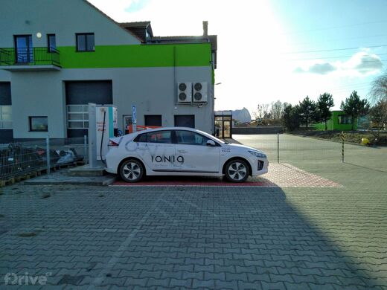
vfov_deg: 53.1
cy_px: 145
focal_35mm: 26
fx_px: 291
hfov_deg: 67.3
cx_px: 194
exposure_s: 1/1424
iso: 101
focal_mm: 3.46
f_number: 2.2
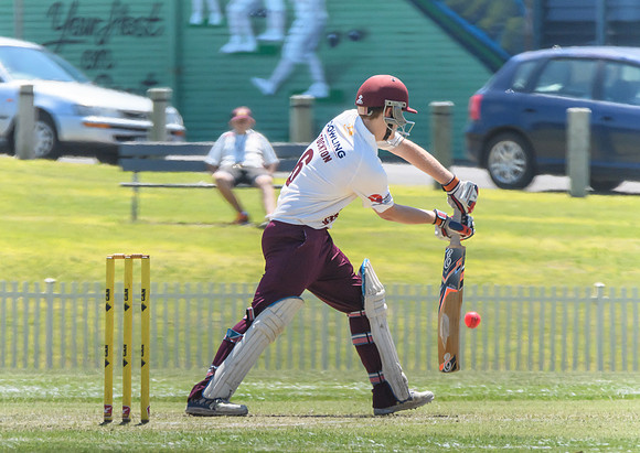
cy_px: 236
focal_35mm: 907
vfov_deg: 1.6
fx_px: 16447
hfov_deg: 2.2
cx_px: 289
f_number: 6.3
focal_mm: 550
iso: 640
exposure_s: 1/2000
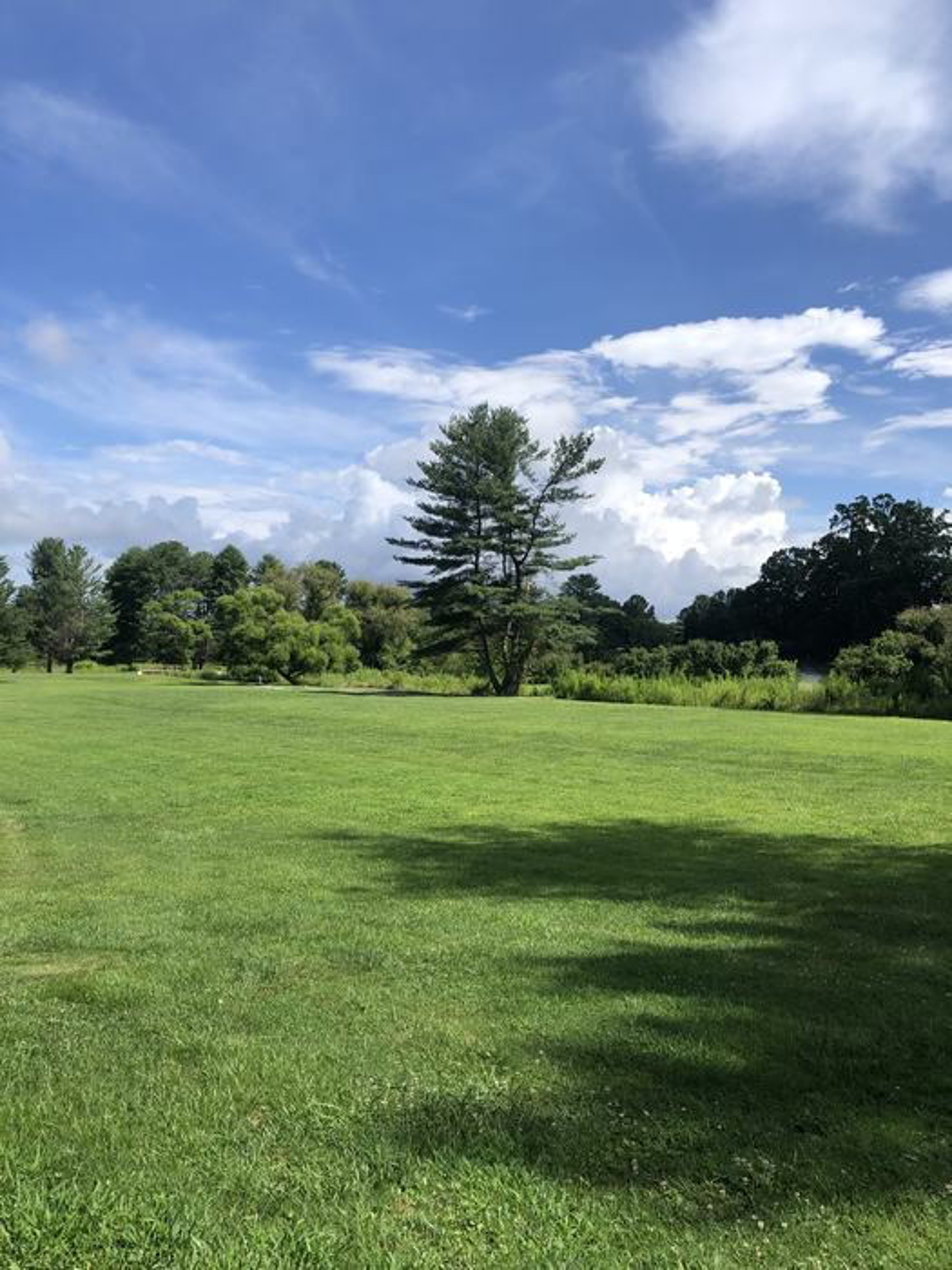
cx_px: 476
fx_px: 1027
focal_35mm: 28
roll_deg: -1.5
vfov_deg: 63.4
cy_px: 635
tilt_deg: +2.9
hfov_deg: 49.7
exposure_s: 1/2208
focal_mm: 4
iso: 20
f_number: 1.8
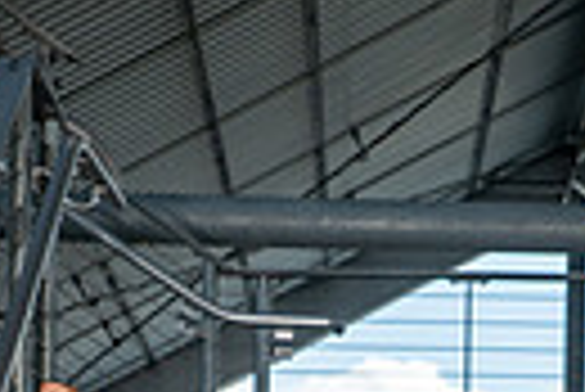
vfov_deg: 7.2
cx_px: 428
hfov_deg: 11.4
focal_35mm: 180
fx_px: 2928
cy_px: 919
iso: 200
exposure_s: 1/320
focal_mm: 52
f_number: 7.1
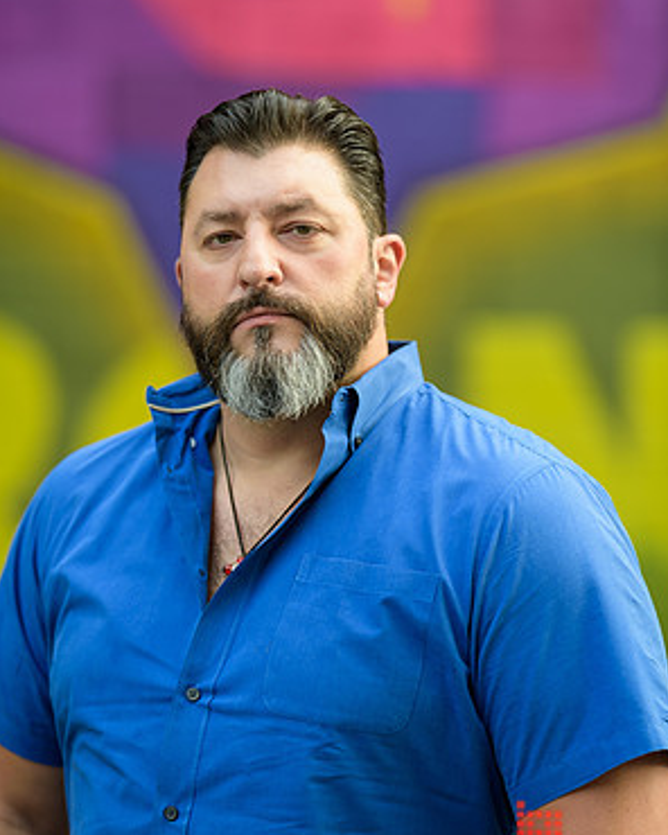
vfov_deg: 12.5
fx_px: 3806
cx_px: 336
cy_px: 408
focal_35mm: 154
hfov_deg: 10.0
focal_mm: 135
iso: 200
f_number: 2
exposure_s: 1/200
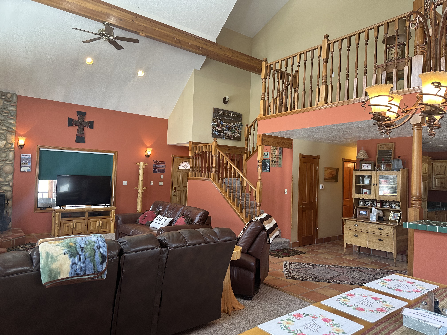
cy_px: 168
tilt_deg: +2.2
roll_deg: -1.5
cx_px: 224
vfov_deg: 56.8
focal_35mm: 24
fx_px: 310
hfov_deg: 71.6
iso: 200
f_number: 1.78
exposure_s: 1/120
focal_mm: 6.86
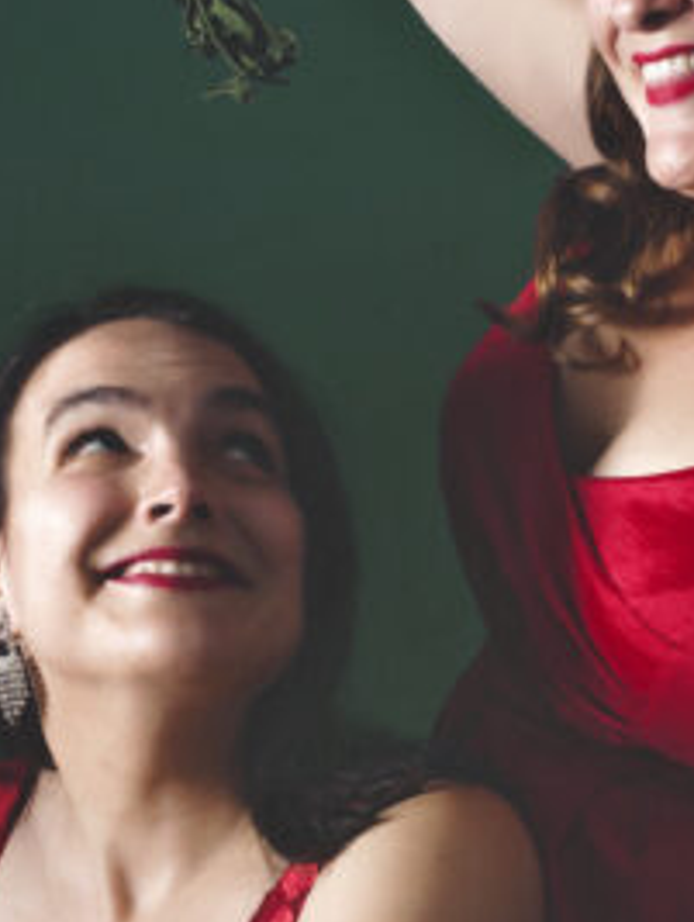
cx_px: 445
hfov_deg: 8.1
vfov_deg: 10.7
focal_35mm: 184
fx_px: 4907
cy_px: 767
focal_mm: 50
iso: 160
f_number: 8
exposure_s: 1/250
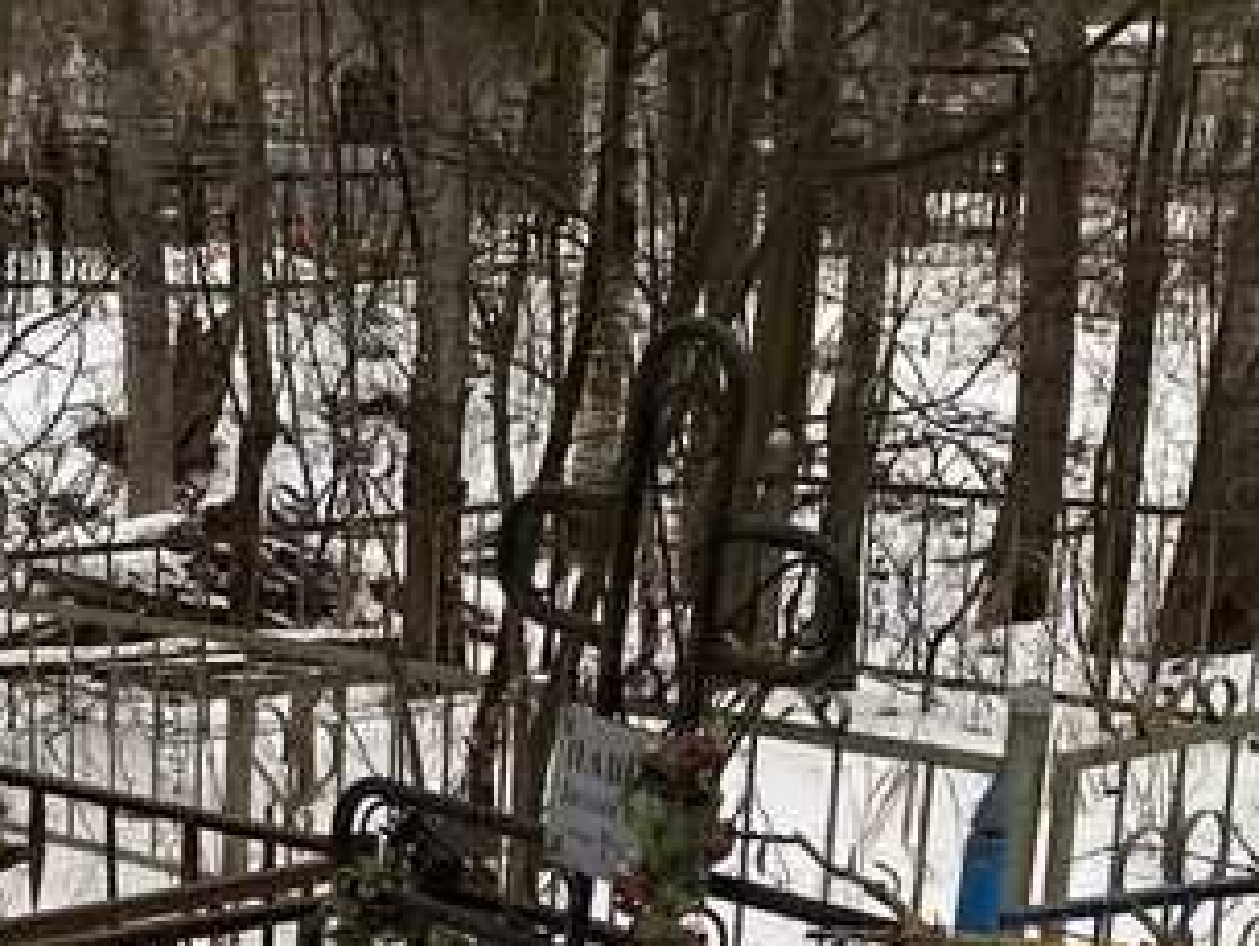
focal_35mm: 87
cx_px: -58
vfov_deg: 15.8
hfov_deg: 21.5
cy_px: 1366
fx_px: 3167
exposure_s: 1/233
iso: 32
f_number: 1.8
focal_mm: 4.25
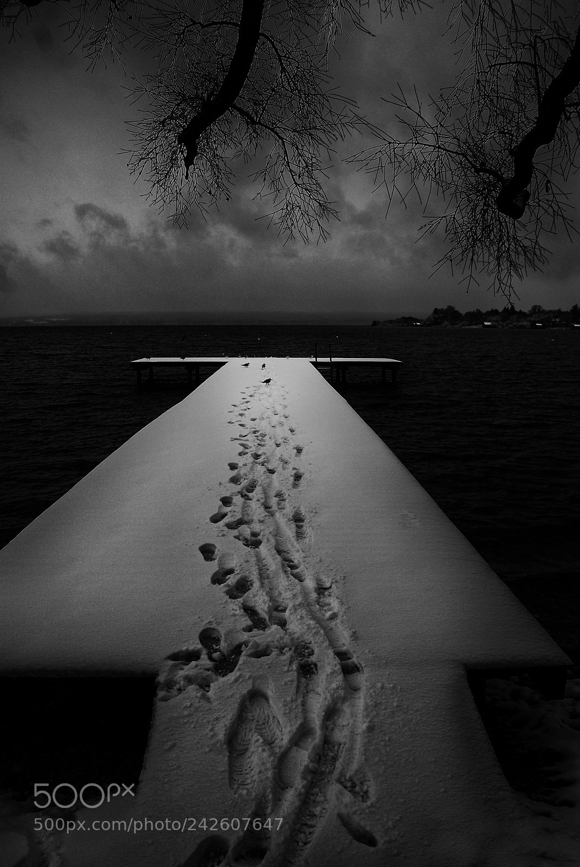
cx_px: 290
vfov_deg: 67.3
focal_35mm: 27
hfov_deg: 48.0
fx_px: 651
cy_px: 434
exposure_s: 1/100
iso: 100
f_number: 5
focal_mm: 18
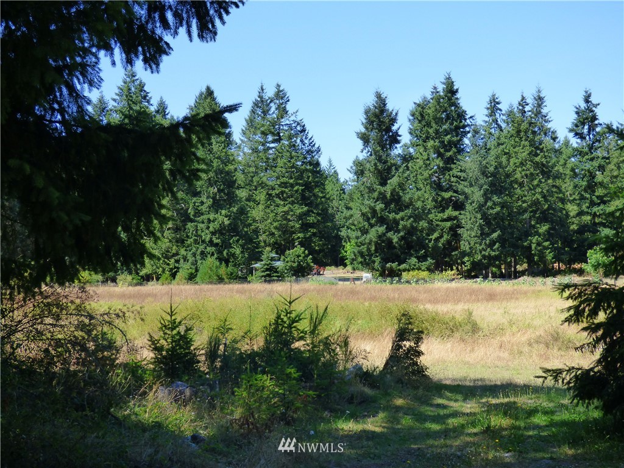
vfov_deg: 29.1
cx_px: 312
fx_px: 901
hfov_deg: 38.2
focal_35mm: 50
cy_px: 234
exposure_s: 1/500
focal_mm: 8.68
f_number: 3.8
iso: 200
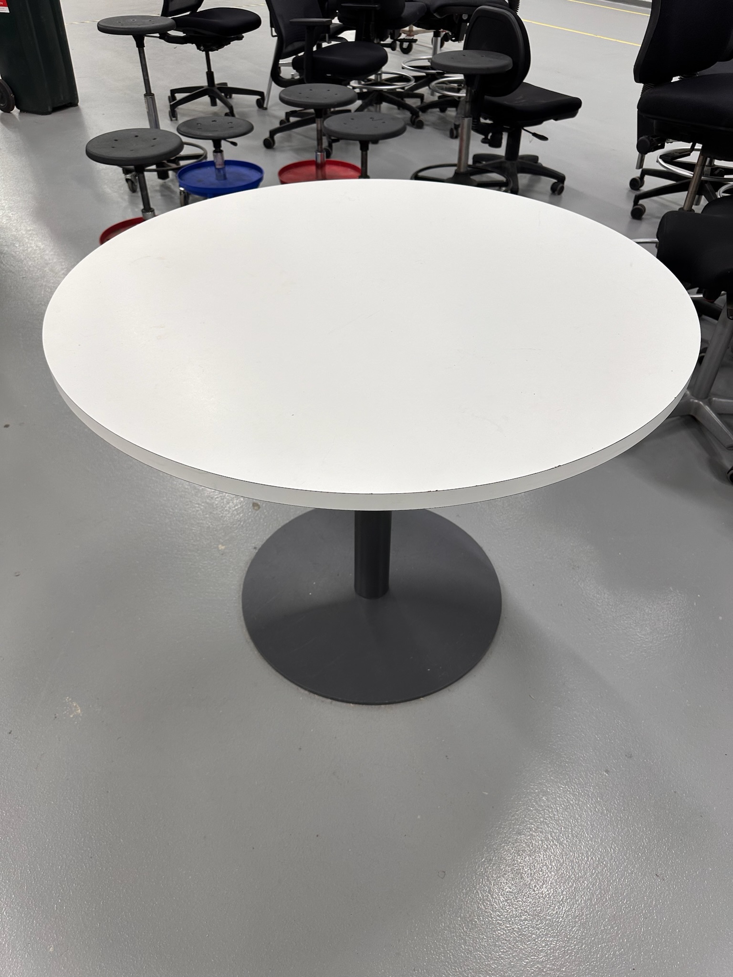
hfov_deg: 56.8
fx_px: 678
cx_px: 366
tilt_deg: -41.8
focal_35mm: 24
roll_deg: -1.2
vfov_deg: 71.6
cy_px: 488
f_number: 1.78
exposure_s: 1/100
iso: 80
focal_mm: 6.86
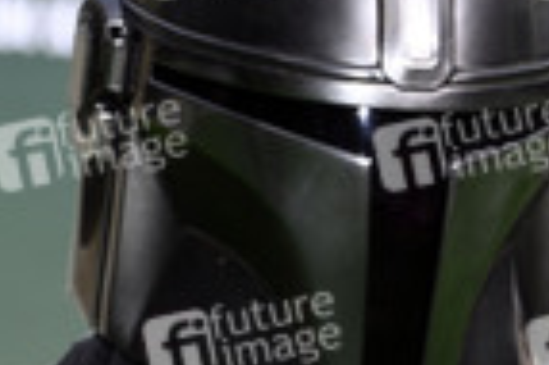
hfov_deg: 2.6
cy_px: 242
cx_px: 524
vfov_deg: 1.7
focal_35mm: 789
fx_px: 12018
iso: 500
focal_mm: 250
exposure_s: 1/250
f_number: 6.3
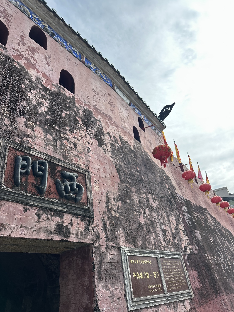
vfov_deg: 71.6
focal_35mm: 24
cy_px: 156
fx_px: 216
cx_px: 117
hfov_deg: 56.8
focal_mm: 6.86
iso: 80
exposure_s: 1/2732
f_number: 1.78
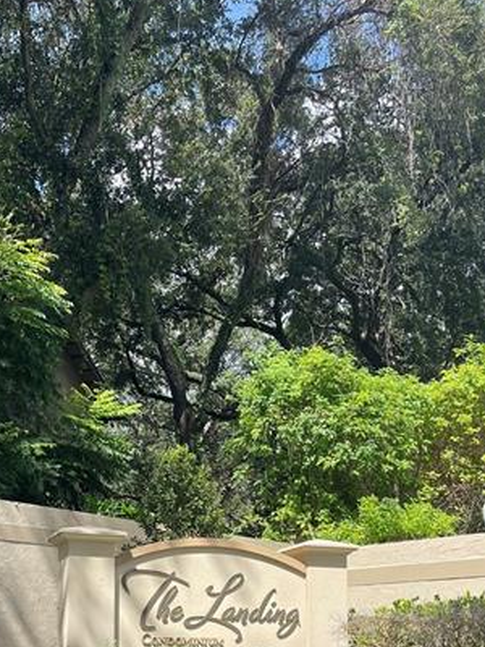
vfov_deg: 36.8
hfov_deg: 30.2
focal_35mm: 48
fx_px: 897
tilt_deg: +4.0
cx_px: 199
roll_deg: +0.6
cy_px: 598
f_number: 1.6
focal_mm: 5.1
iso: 32
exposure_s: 1/1439
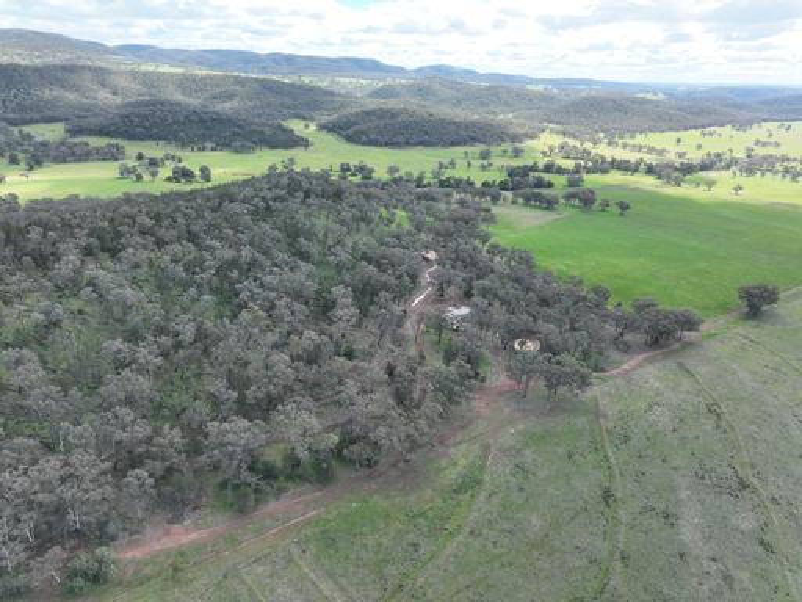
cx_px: 401
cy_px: 301
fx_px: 556
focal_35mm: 24
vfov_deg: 56.8
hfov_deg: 71.6
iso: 420
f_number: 2.8
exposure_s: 1/1250
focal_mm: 12.29
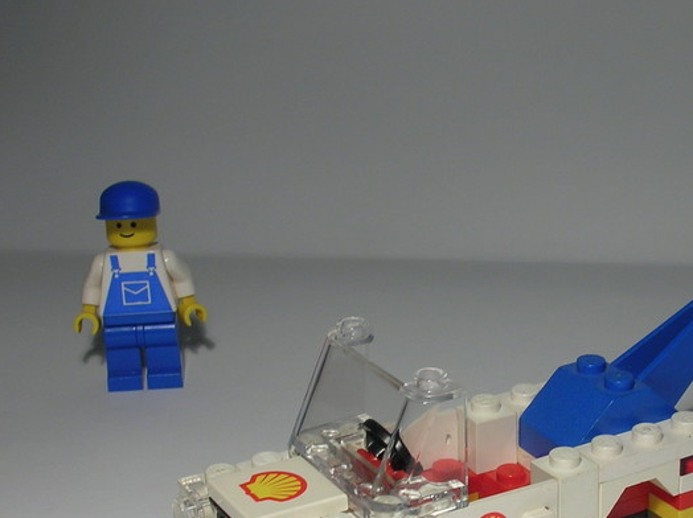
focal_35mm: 79
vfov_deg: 18.5
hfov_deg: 24.4
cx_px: 540
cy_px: 379
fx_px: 1580
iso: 50
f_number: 5.4
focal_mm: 7.7
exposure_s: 1/18
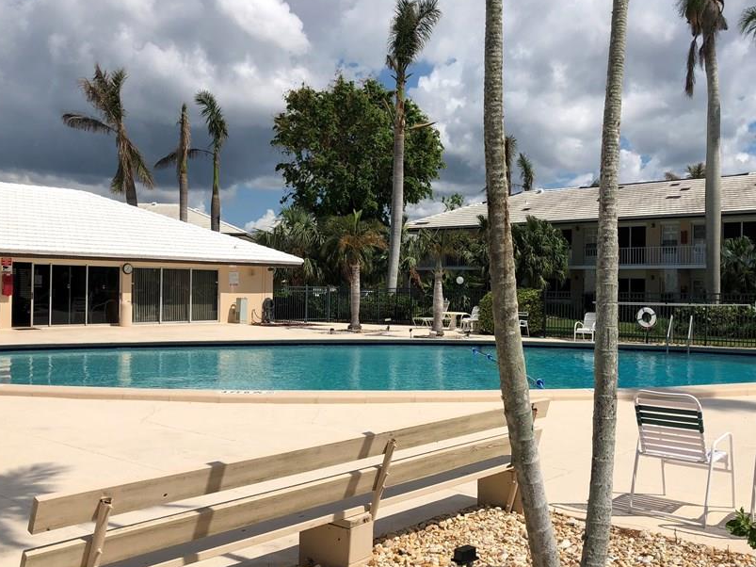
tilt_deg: +1.3
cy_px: 289
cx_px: 440
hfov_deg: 49.9
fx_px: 808
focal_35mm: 37
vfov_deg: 38.7
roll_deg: -0.2
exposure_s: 1/4808
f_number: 1.8
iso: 25
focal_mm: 3.99
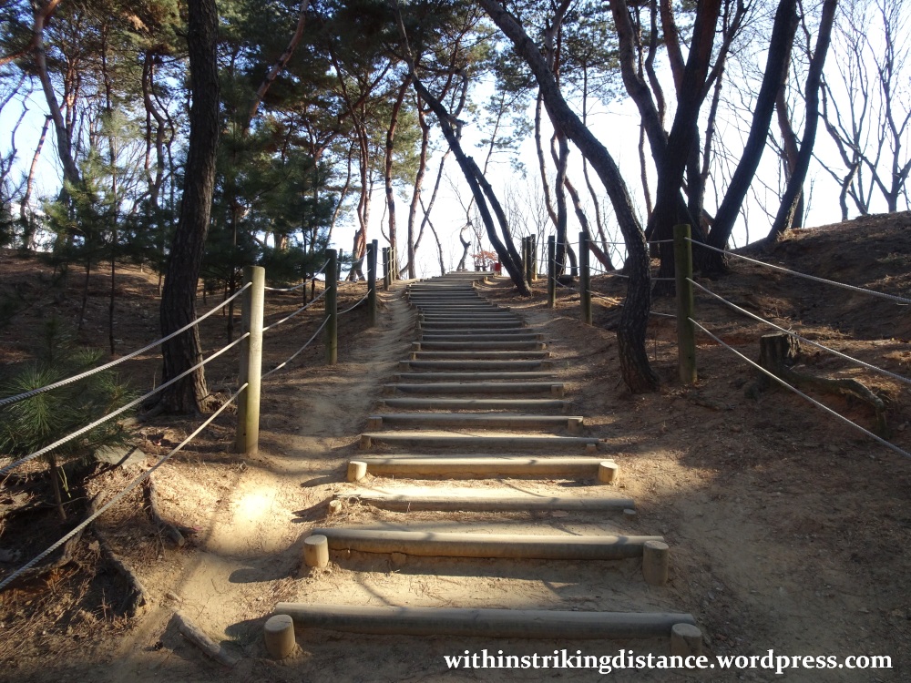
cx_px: 456
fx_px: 632
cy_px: 342
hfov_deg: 71.6
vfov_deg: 56.8
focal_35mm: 24
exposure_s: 1/160
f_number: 3.5
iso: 80
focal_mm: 4.1
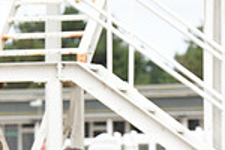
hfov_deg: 3.5
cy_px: 254
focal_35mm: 580
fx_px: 3625
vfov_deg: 2.4
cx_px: -112
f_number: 5.6
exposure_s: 1/160
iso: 400
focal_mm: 150
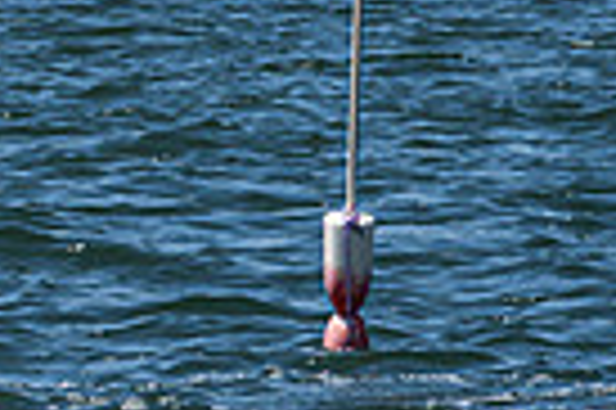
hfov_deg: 1.8
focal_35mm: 1138
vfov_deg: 1.2
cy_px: -162
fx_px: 19449
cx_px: -717
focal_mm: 200
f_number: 18
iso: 250
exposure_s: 1/250
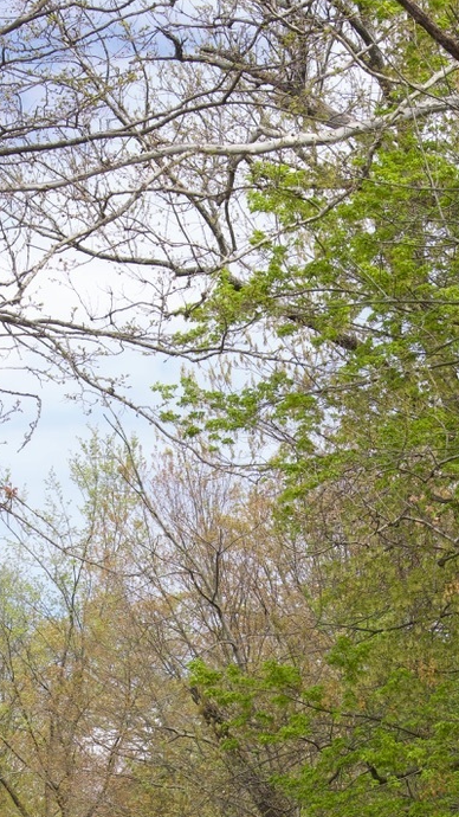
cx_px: 267
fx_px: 2878
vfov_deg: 15.5
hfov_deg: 9.1
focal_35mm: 133
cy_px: 1005
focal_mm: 38
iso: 64
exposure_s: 1/50
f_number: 11
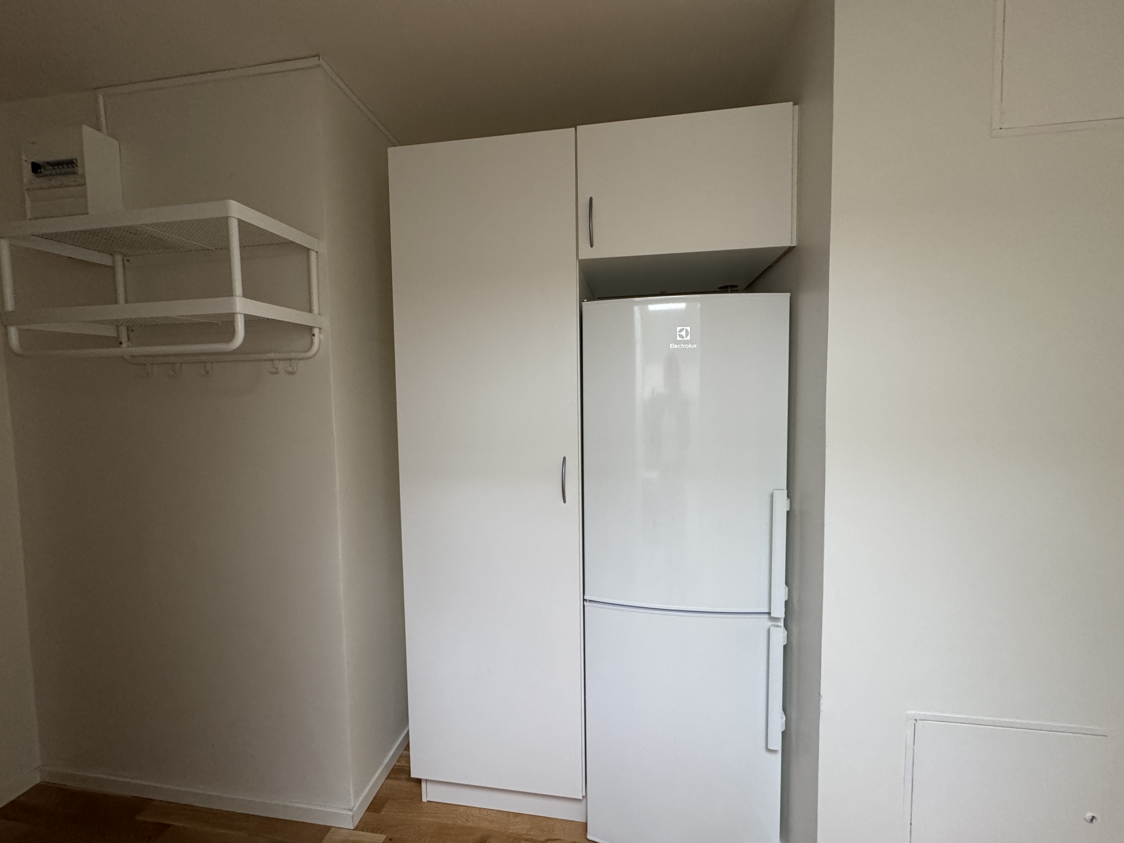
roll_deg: +1.2
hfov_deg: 102.1
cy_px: 422
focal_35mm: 14
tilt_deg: -3.6
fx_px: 455
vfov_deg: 85.7
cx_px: 562
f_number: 2.2
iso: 320
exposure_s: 1/60
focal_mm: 2.22
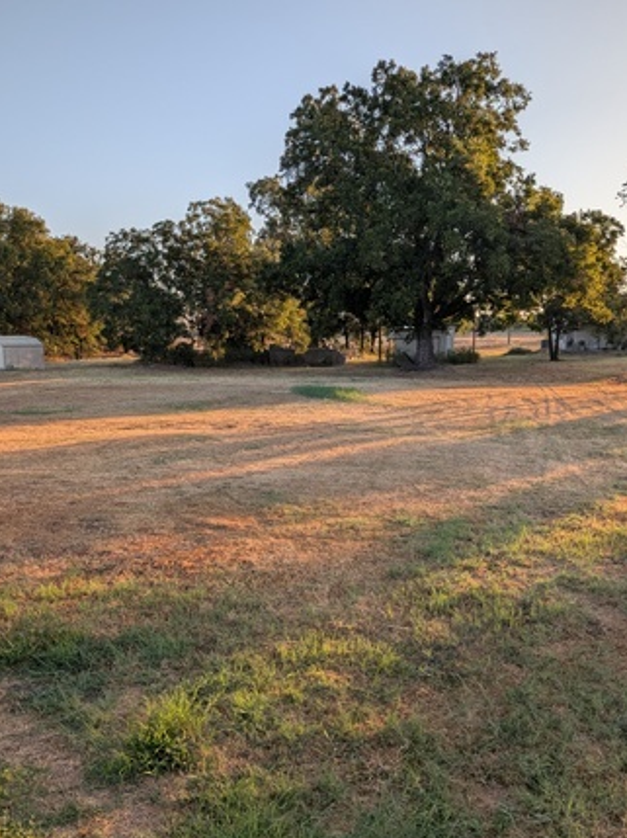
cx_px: 333
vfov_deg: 63.3
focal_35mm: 28
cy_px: 473
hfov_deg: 49.7
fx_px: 677
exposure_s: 1/633
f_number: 1.7
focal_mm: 4.53
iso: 31
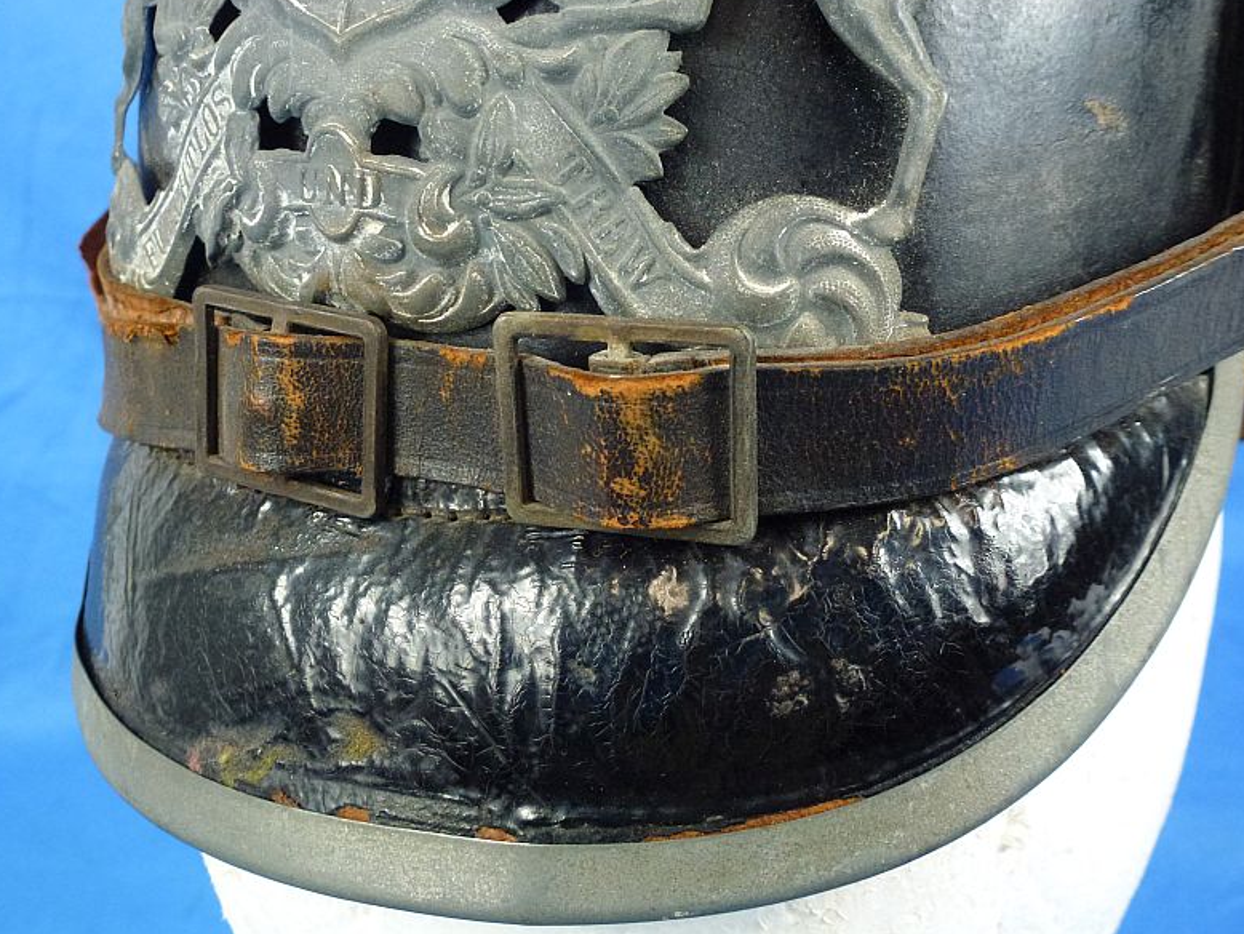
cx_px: 619
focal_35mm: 37
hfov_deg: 50.1
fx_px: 1330
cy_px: 457
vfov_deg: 38.7
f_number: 3.7
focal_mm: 6.4
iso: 400
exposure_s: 1/60
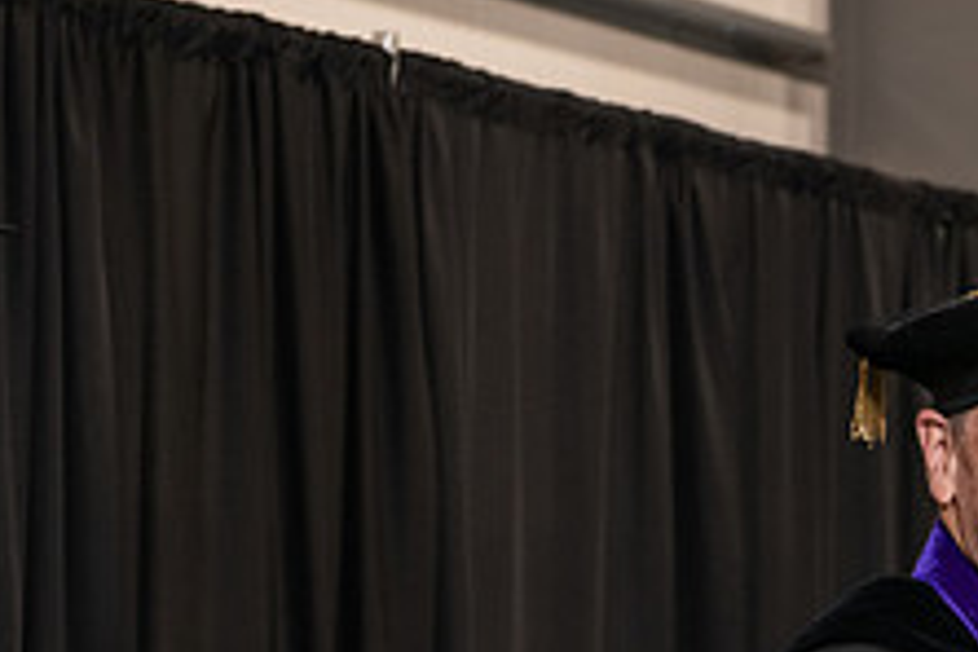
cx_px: 1167
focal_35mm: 183
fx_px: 4971
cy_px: 844
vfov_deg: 7.4
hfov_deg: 11.0
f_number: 5
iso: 2000
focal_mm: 70
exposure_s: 1/125
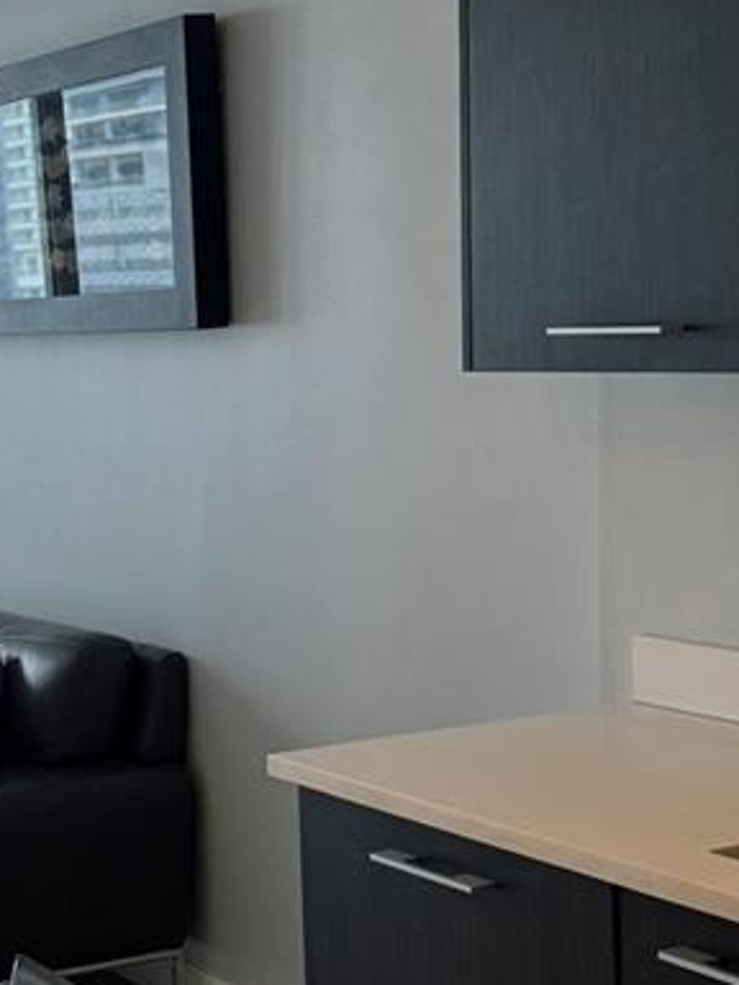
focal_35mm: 75
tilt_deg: -6.8
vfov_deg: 26.0
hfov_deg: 18.8
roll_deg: +3.1
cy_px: 567
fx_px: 2135
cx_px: -95
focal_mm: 6.76
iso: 125
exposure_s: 1/120
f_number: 1.78
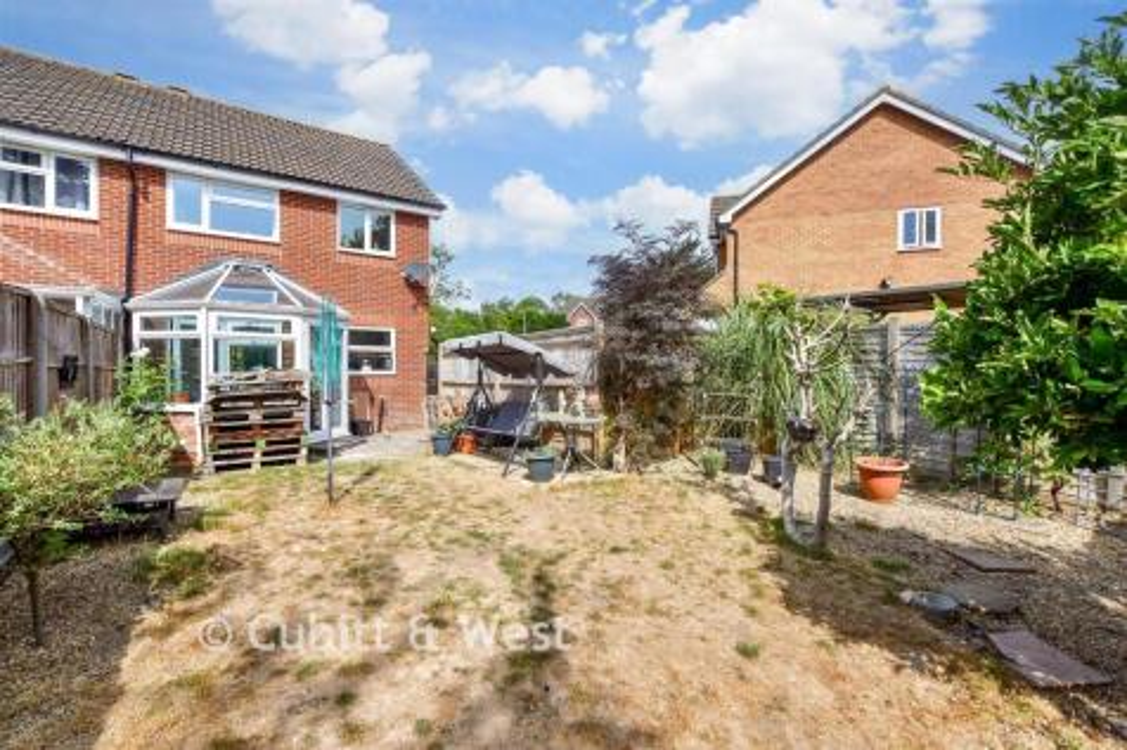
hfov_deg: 100.4
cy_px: 375
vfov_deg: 77.3
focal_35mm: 15
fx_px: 469
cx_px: 564
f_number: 8
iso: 250
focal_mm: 10
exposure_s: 1/400
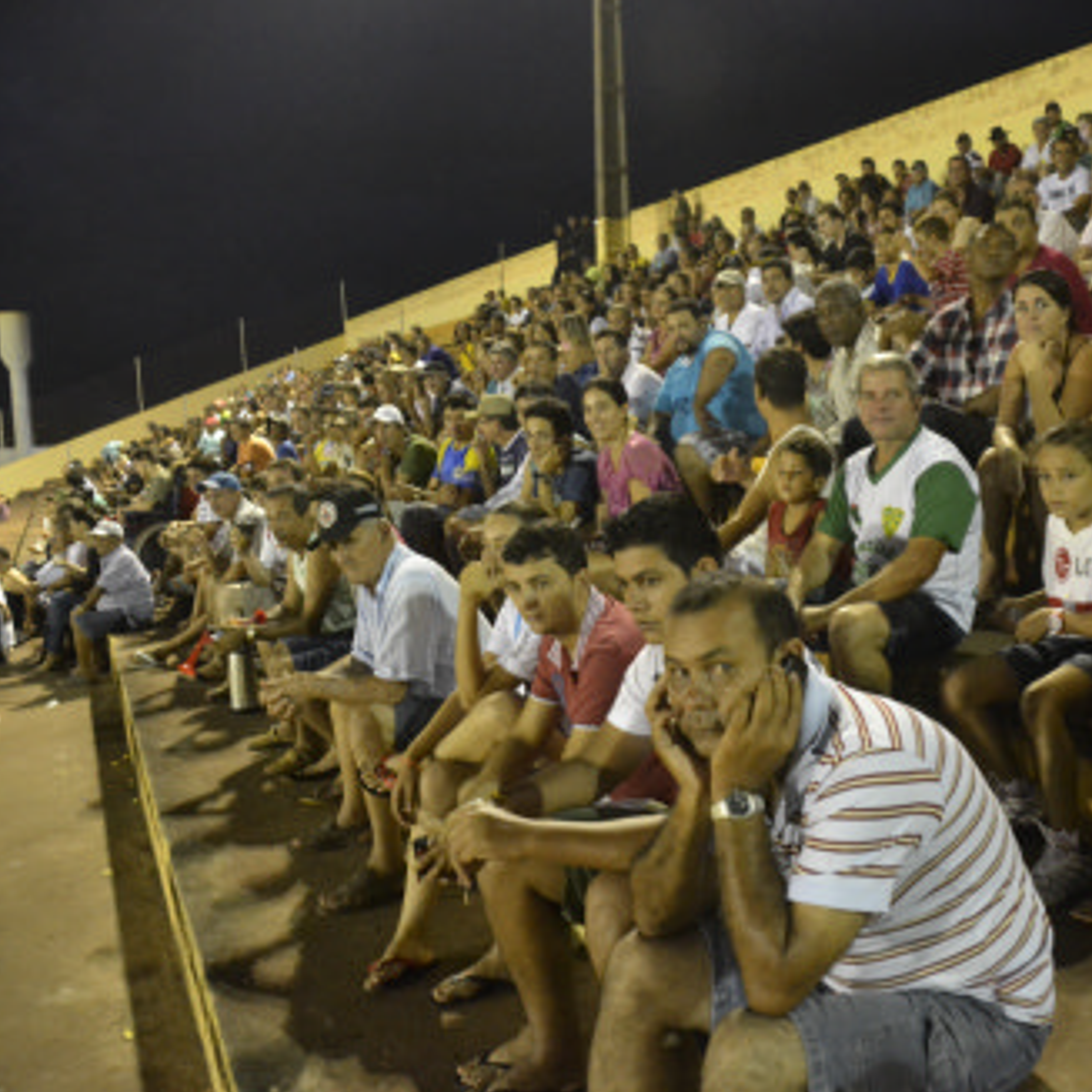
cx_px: 755
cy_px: 553
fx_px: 1392
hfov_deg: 42.1
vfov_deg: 42.8
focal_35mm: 39
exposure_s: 1/20
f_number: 3.5
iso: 3200
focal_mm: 20
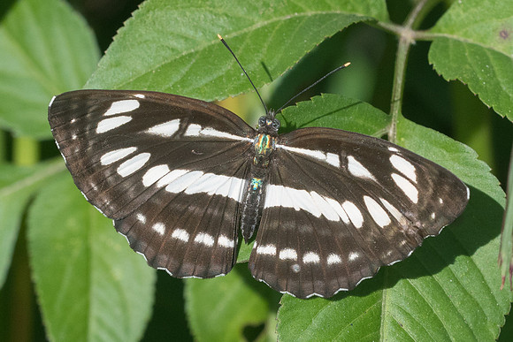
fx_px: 8249
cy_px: 181
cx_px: 249
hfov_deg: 3.6
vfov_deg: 2.4
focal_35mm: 579
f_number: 8
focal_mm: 150
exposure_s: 1/2000
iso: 800
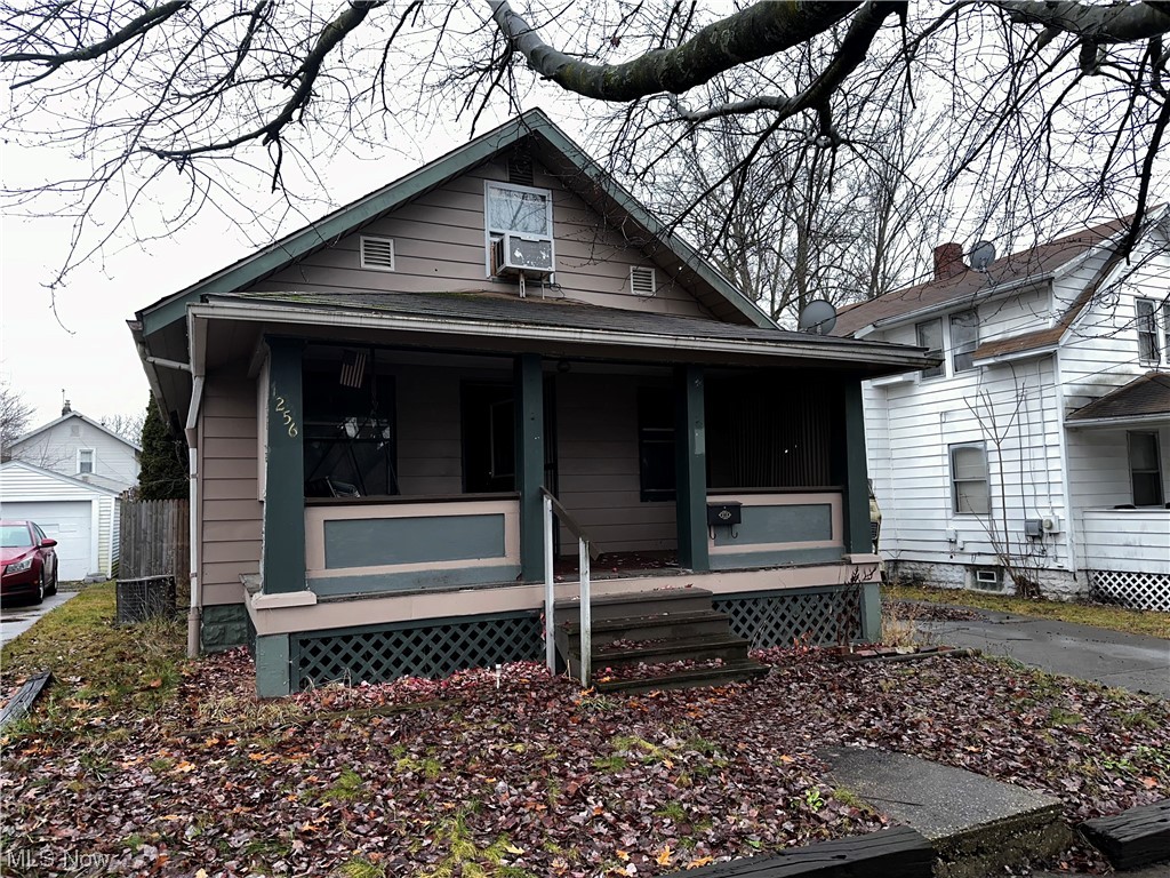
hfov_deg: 71.6
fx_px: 811
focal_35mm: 24
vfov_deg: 56.8
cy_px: 439
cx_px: 585
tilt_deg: +3.9
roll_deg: +1.4
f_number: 1.78
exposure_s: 1/196
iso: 80
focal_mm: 6.86
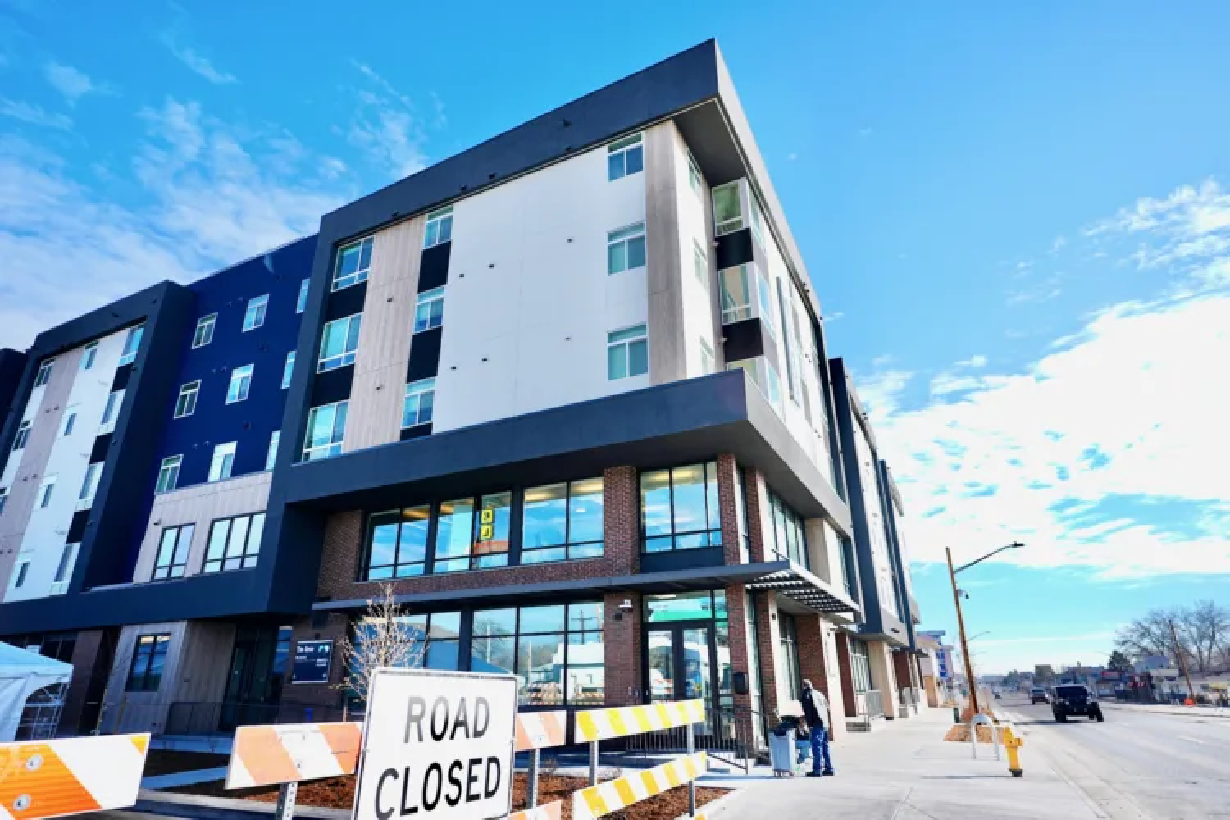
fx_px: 649
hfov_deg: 86.9
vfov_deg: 64.6
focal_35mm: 19
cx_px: 615
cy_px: 410
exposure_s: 1/1600
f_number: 3.5
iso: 200
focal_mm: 19
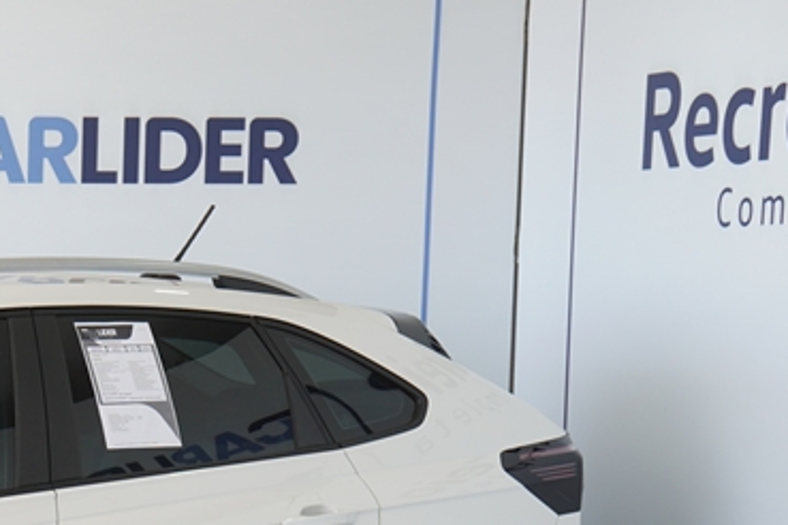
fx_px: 3007
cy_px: 609
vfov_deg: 9.9
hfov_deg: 14.3
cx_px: -237
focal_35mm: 137
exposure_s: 1/100
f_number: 4
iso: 125
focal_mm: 33
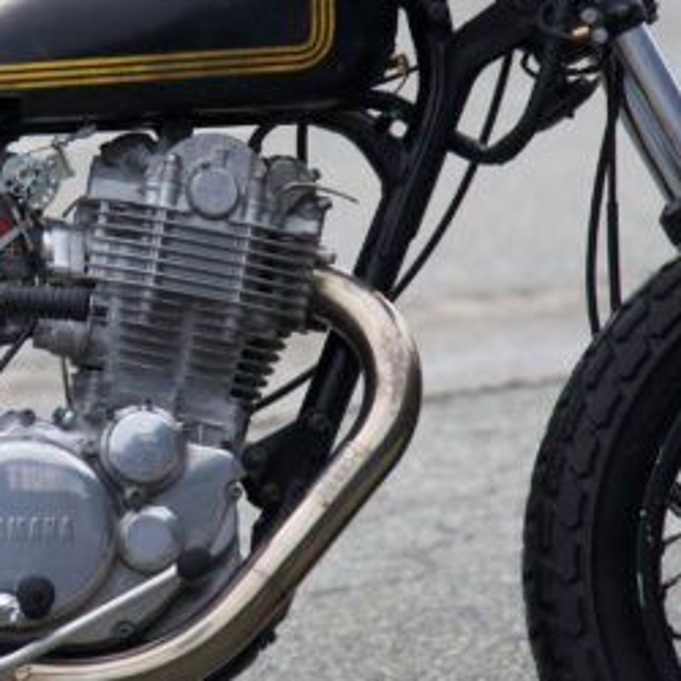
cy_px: 192
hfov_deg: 2.5
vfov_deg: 2.5
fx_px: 15469
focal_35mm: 695
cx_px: 98
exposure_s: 1/250
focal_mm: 200
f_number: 5.6
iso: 1250
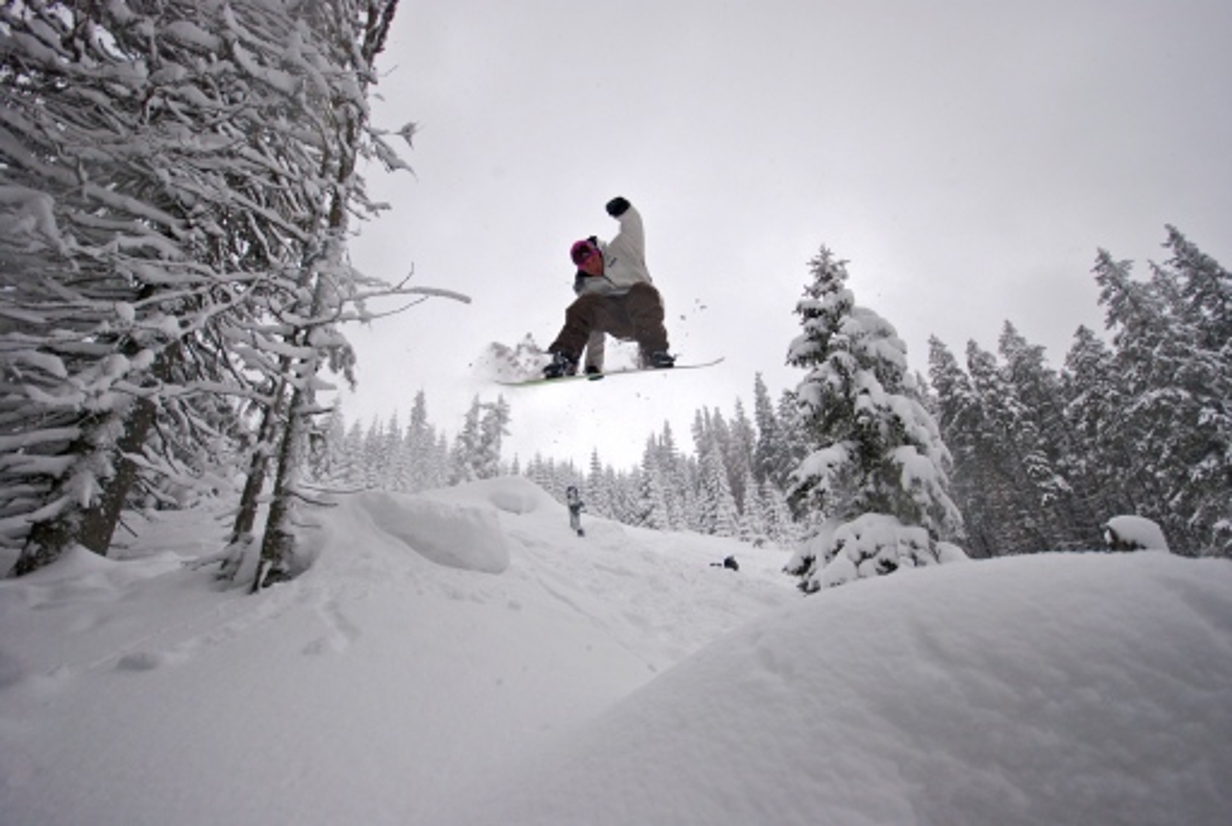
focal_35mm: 15
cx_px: 616
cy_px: 413
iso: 400
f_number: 4
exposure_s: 1/1250
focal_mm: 10
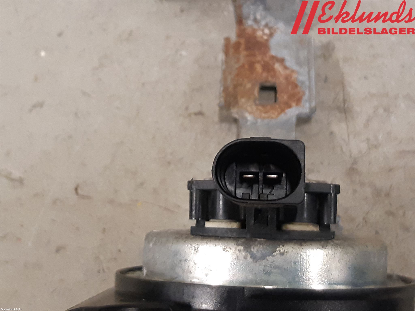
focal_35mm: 26
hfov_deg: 67.3
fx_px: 312
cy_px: 156
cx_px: 208
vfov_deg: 53.1
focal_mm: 3.93
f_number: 1.7
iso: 250
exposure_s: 1/50
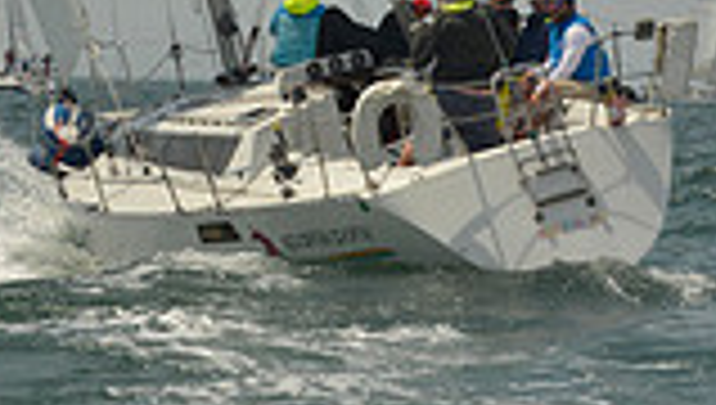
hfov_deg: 8.0
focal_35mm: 267
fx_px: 5077
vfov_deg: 4.4
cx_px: 47
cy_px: -868
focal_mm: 70
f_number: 9
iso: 200
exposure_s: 1/1250
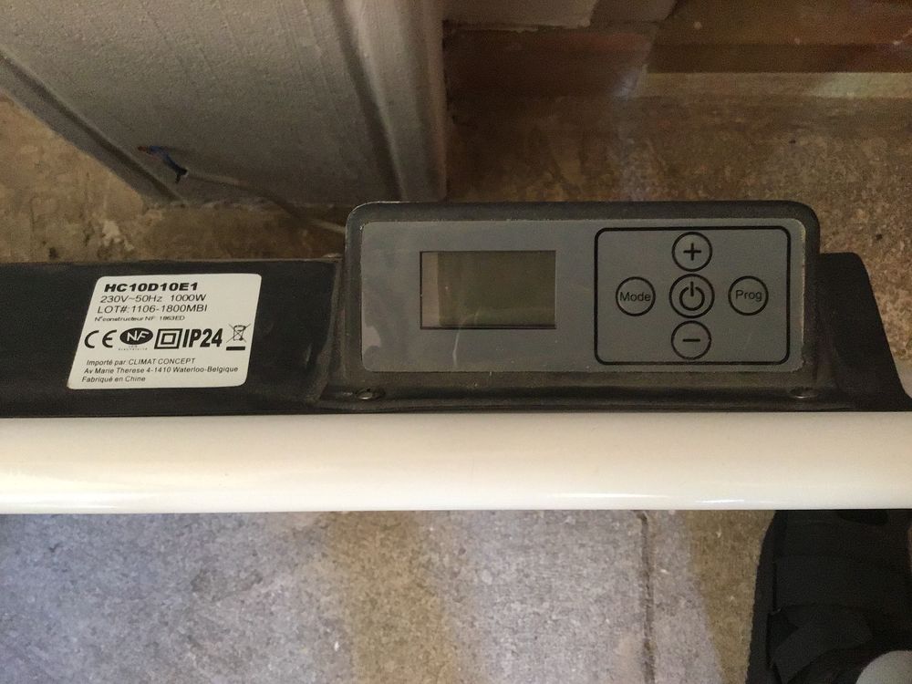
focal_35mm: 31
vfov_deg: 45.4
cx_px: 456
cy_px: 342
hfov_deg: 58.4
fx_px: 817
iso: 320
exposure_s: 1/17
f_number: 2.4
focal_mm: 3.3
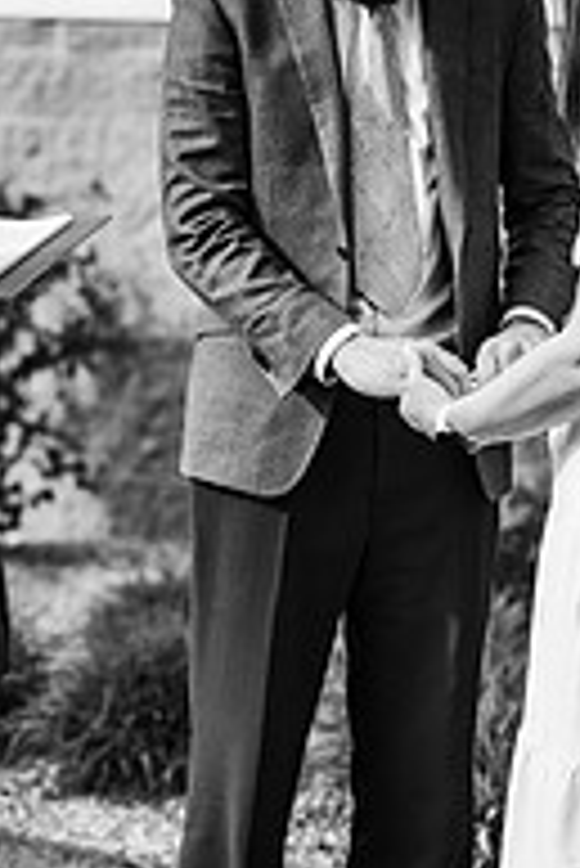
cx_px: 292
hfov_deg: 6.9
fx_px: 4776
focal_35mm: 198
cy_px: 463
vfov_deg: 10.4
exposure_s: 1/2500
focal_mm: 85
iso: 200
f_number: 2.8
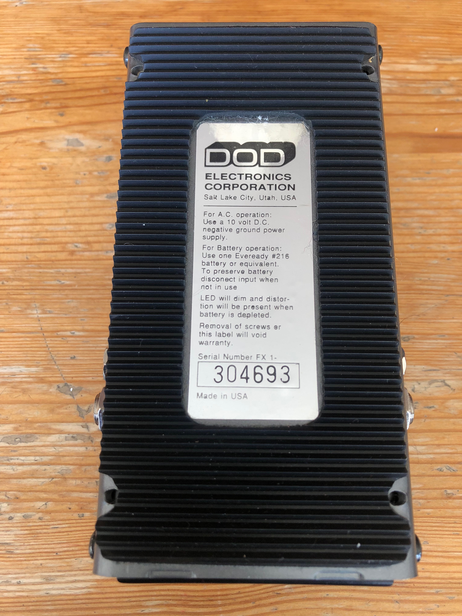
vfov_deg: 63.4
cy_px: 308
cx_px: 231
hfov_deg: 49.7
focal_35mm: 28
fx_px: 498
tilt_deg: -72.8
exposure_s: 1/30
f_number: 1.8
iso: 32
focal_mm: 3.99
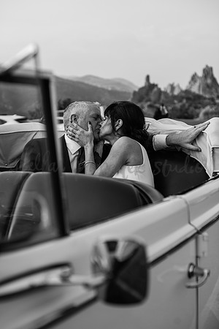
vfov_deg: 39.6
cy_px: 164
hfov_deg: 27.0
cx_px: 110
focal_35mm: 50
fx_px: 456
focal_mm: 50
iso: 125
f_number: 3.2
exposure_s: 1/1000
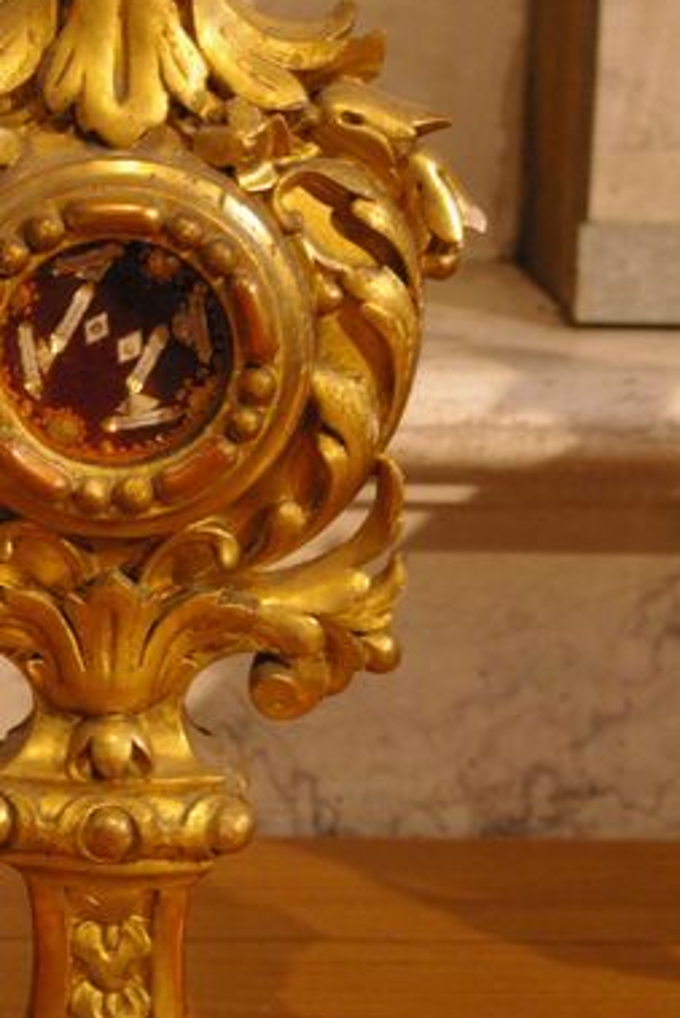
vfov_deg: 21.0
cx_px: 112
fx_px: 2743
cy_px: 451
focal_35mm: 97
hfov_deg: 14.0
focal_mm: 35
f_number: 5.6
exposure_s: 1/15
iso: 1600
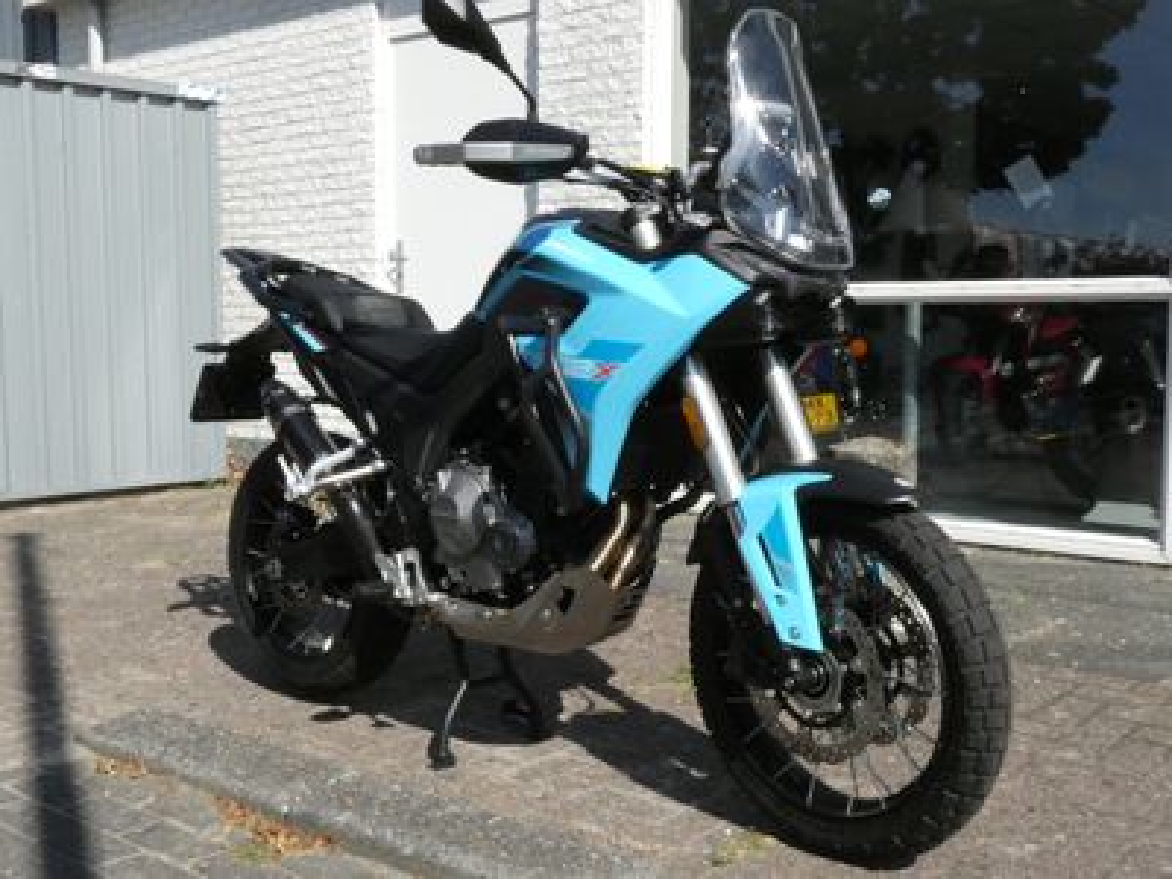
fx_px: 1388
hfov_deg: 45.8
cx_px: 586
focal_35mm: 41
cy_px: 440
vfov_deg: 35.1
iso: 800
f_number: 8
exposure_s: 1/1600
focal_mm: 7.3
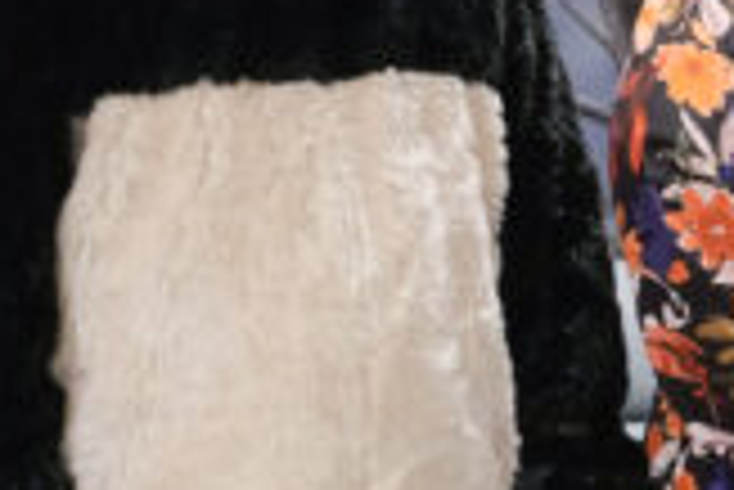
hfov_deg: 14.4
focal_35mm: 122
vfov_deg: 11.2
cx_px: 1382
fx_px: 2490
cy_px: 389
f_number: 2.8
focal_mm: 24
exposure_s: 1/200
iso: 2000
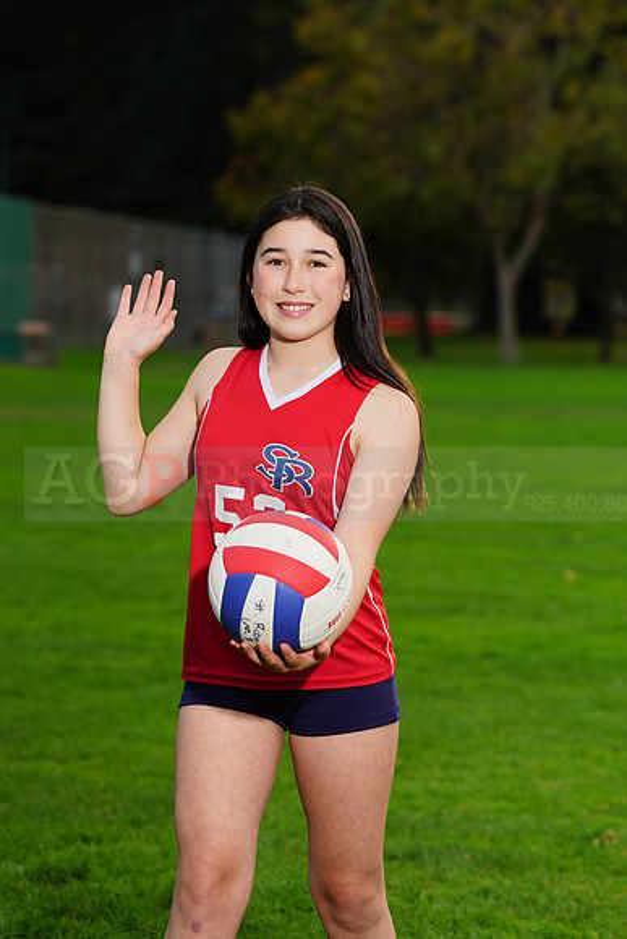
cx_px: 314
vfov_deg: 11.4
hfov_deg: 7.6
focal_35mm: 181
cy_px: 470
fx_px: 4725
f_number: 8
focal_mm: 181
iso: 160
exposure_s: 1/200
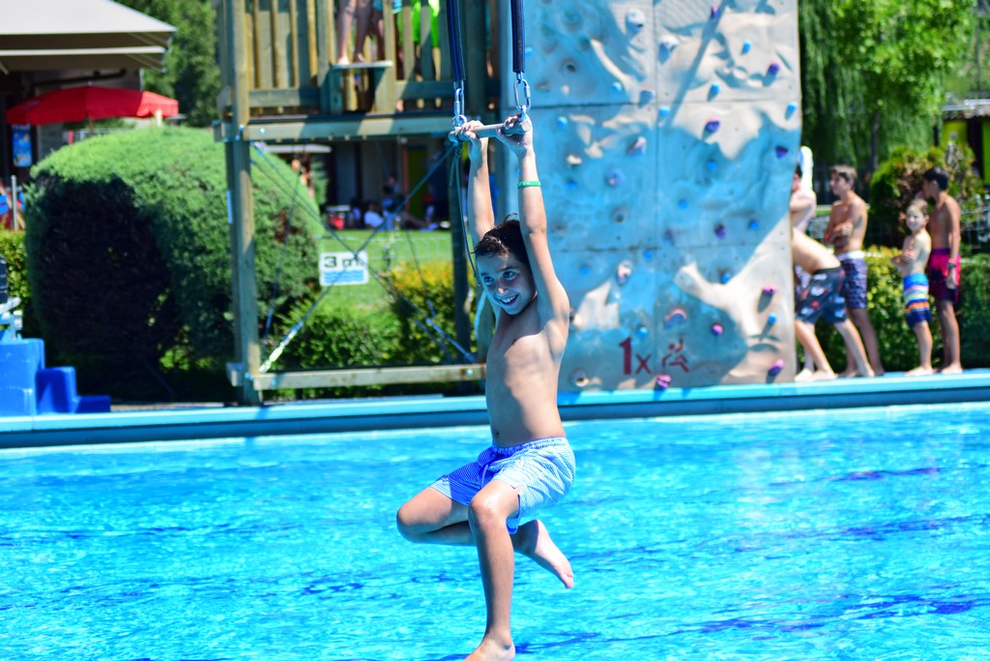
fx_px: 2888
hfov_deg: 19.5
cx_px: 495
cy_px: 330
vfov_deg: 13.0
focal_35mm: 105
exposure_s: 1/1250
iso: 280
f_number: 4
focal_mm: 70
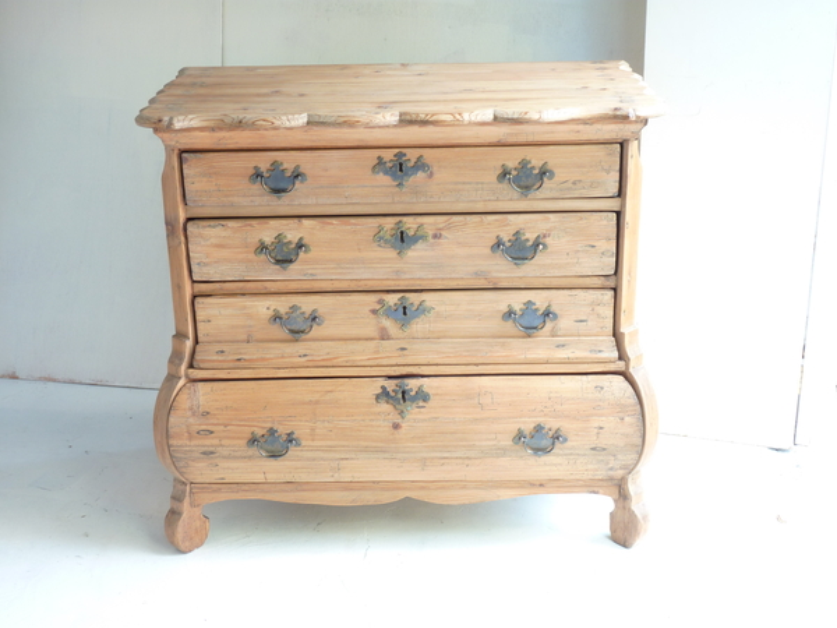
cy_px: 314
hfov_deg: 39.7
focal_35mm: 48
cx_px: 418
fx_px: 1161
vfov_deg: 30.3
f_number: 3.8
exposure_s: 1/8
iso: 80
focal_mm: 7.9
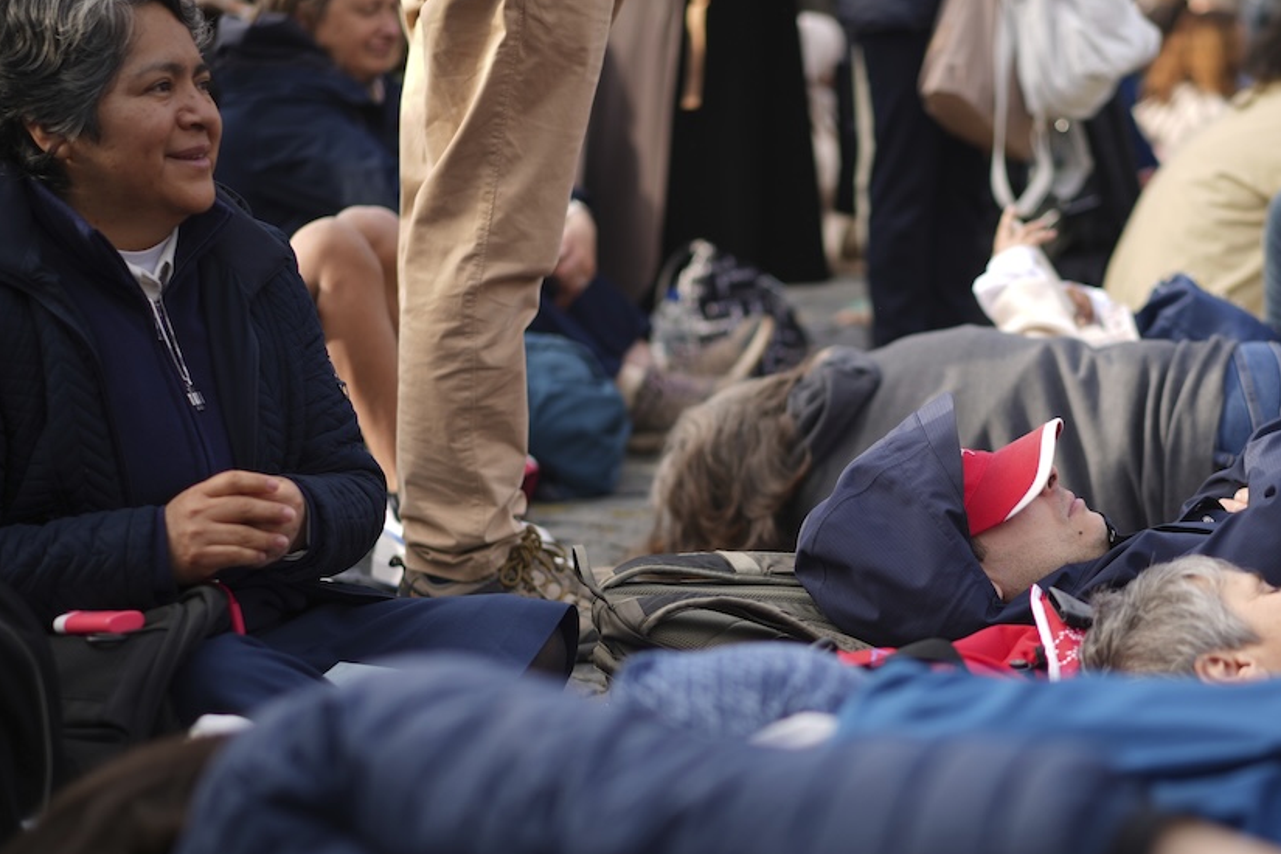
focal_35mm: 80
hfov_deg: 25.3
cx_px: 824
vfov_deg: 17.1
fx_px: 2846
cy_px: 505
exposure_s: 1/320
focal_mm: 55
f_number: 1.8
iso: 50
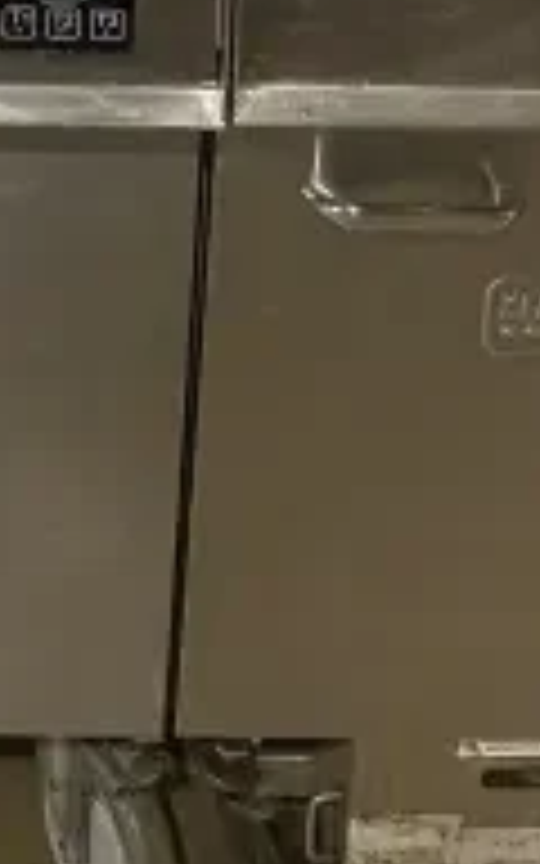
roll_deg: -1.9
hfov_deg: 10.9
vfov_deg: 16.1
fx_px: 2755
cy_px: -475
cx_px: -220
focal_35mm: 117
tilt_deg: -18.2
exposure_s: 1/60
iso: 200
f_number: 1.8
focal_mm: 4.25
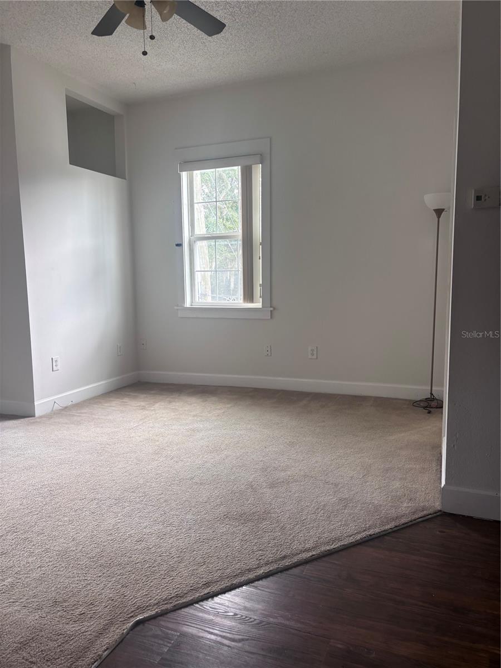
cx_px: 250
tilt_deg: -6.7
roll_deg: +1.2
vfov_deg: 67.3
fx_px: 502
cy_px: 334
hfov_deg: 53.1
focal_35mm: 26
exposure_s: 1/60
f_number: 1.6
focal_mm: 5.96
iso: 80
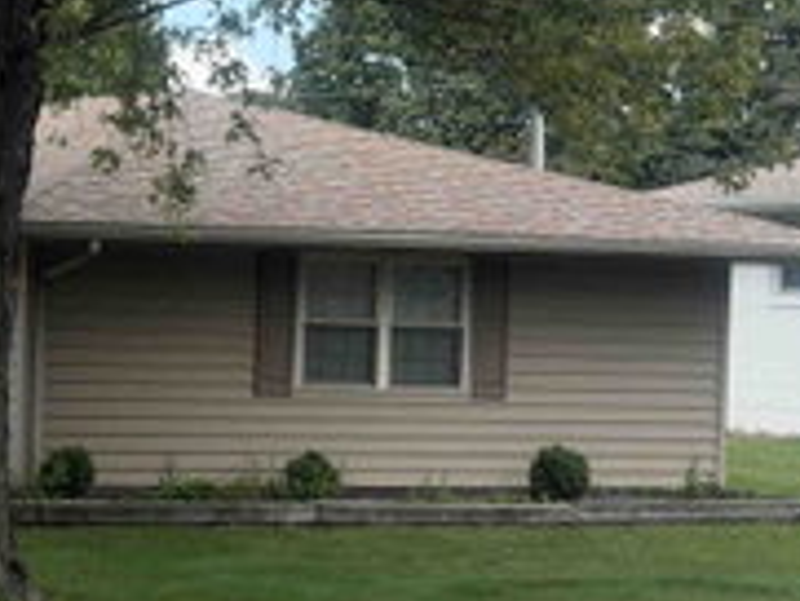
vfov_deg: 10.9
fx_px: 3145
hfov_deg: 13.9
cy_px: 327
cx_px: -265
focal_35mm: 136
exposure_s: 1/1377
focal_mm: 6.76
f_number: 1.78
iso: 80
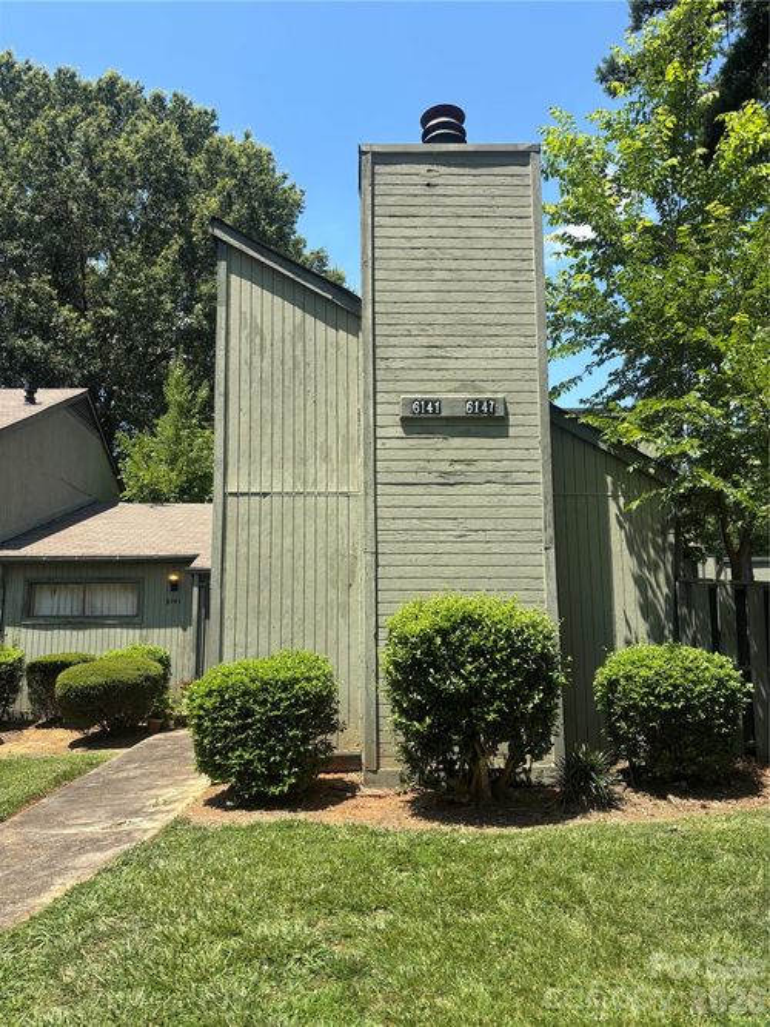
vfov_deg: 67.3
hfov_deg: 53.0
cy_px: 514
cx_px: 385
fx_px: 771
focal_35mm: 26
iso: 50
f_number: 1.6
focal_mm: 5.96
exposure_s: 1/1984
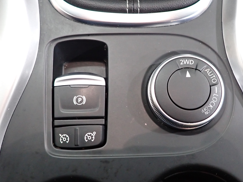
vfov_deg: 35.9
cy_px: 79
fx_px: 281
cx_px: 138
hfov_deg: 46.7
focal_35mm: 40
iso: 400
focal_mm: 4.5
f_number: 2
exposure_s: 1/30
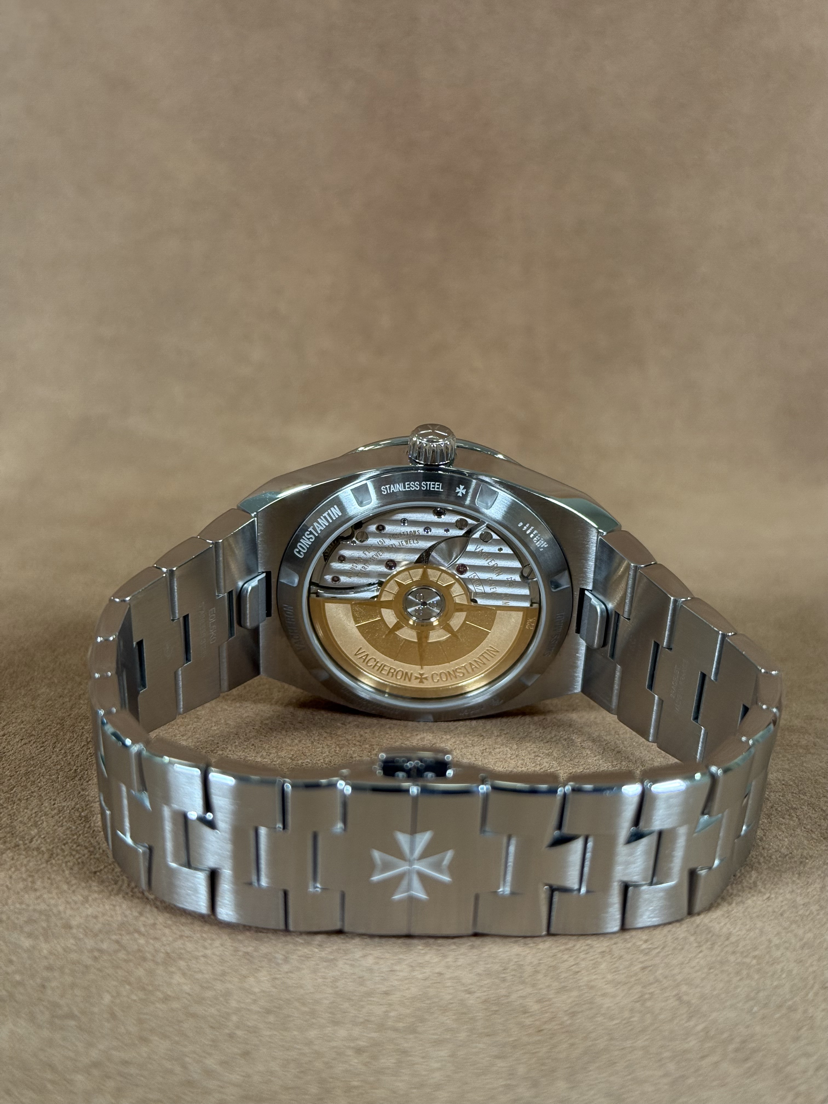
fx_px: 1531
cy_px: 552
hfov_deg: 30.3
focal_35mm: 48
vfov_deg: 39.7
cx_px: 414
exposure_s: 1/120
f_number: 1.78
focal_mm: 6.76
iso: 200
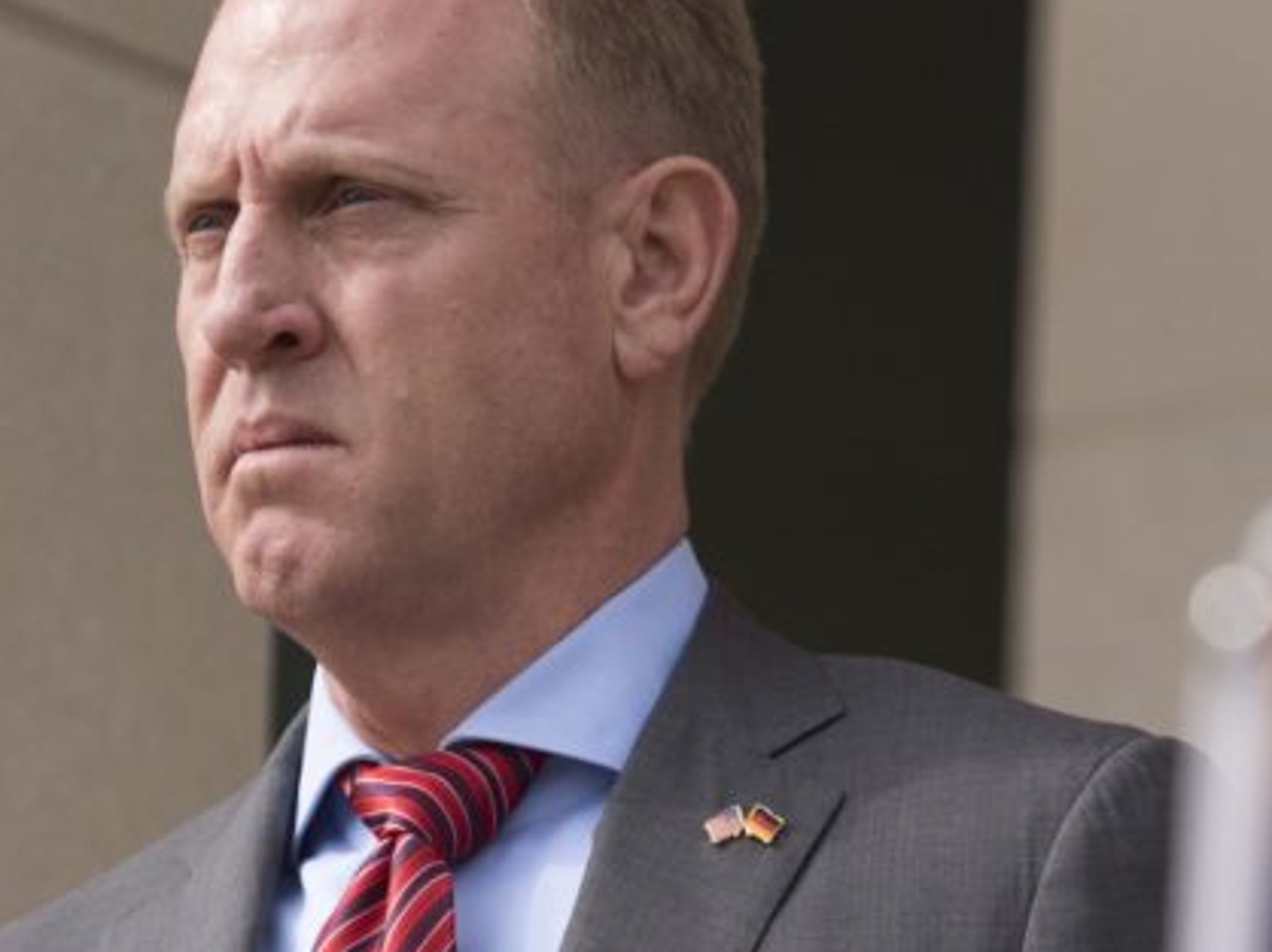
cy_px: 710
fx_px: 13845
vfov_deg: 3.9
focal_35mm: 377
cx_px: 213
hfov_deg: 5.3
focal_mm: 160
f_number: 4.5
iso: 400
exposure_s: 1/4000
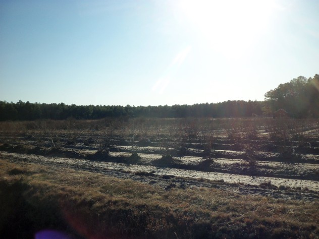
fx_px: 313
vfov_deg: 41.8
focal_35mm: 34
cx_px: 160
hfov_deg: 54.0
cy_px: 120
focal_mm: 5.7
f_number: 8.8
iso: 80
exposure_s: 1/200
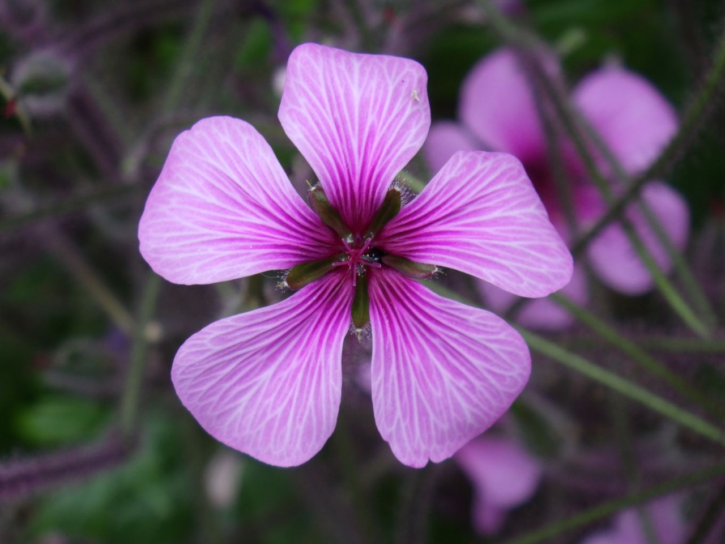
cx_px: 362
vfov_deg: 10.6
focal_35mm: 140
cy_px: 272
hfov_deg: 14.1
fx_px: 2932
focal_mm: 25
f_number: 5.5
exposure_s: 1/125
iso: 200
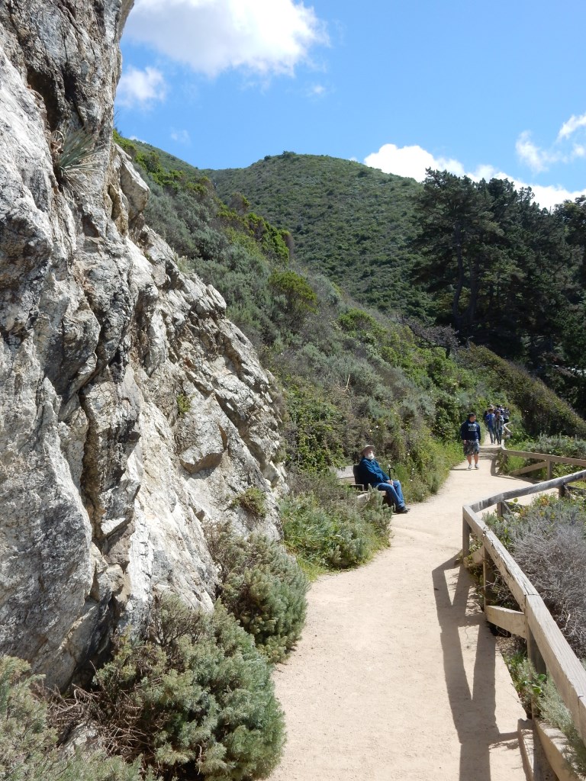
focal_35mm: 36
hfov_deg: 39.7
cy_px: 390
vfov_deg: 51.4
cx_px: 293
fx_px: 813
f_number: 4
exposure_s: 1/1000
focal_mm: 6.4
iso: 125
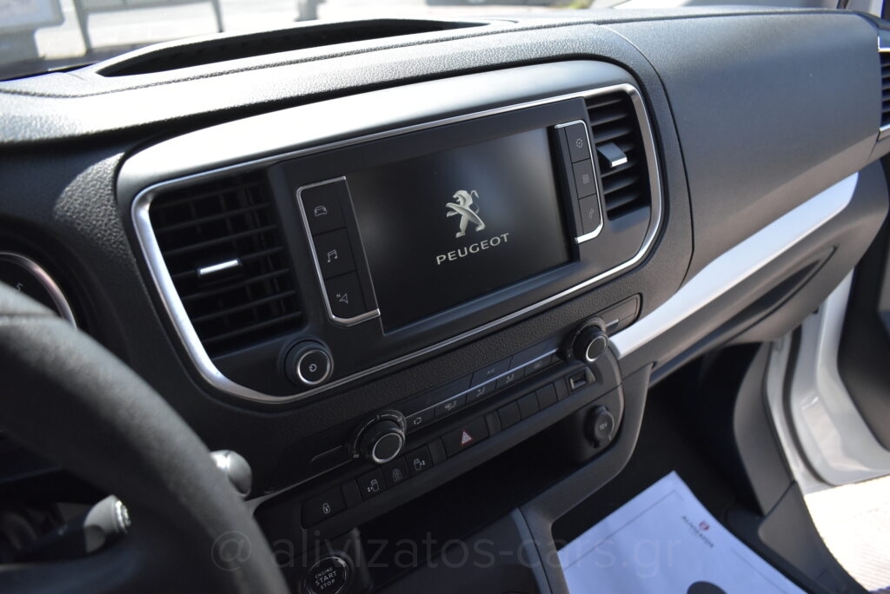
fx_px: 668
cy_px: 297
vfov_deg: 48.0
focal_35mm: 27
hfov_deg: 67.4
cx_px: 445
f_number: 3.5
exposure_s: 1/2500
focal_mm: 18
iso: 1600
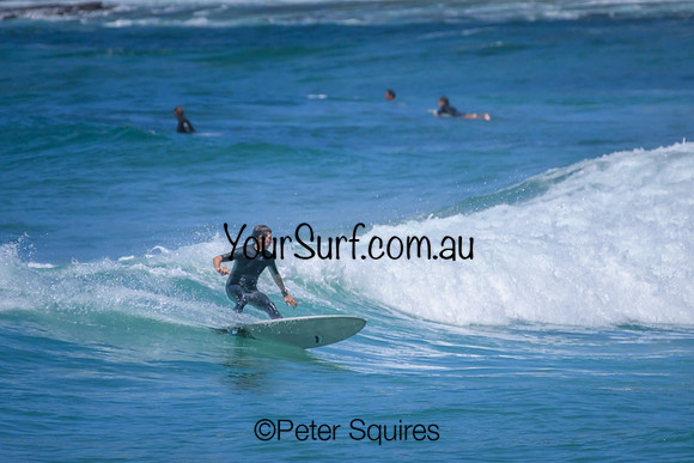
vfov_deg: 1.4
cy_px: 232
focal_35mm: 1000
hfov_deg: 2.1
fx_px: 19281
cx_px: 347
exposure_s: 1/2000
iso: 2800
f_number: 11
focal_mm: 1000
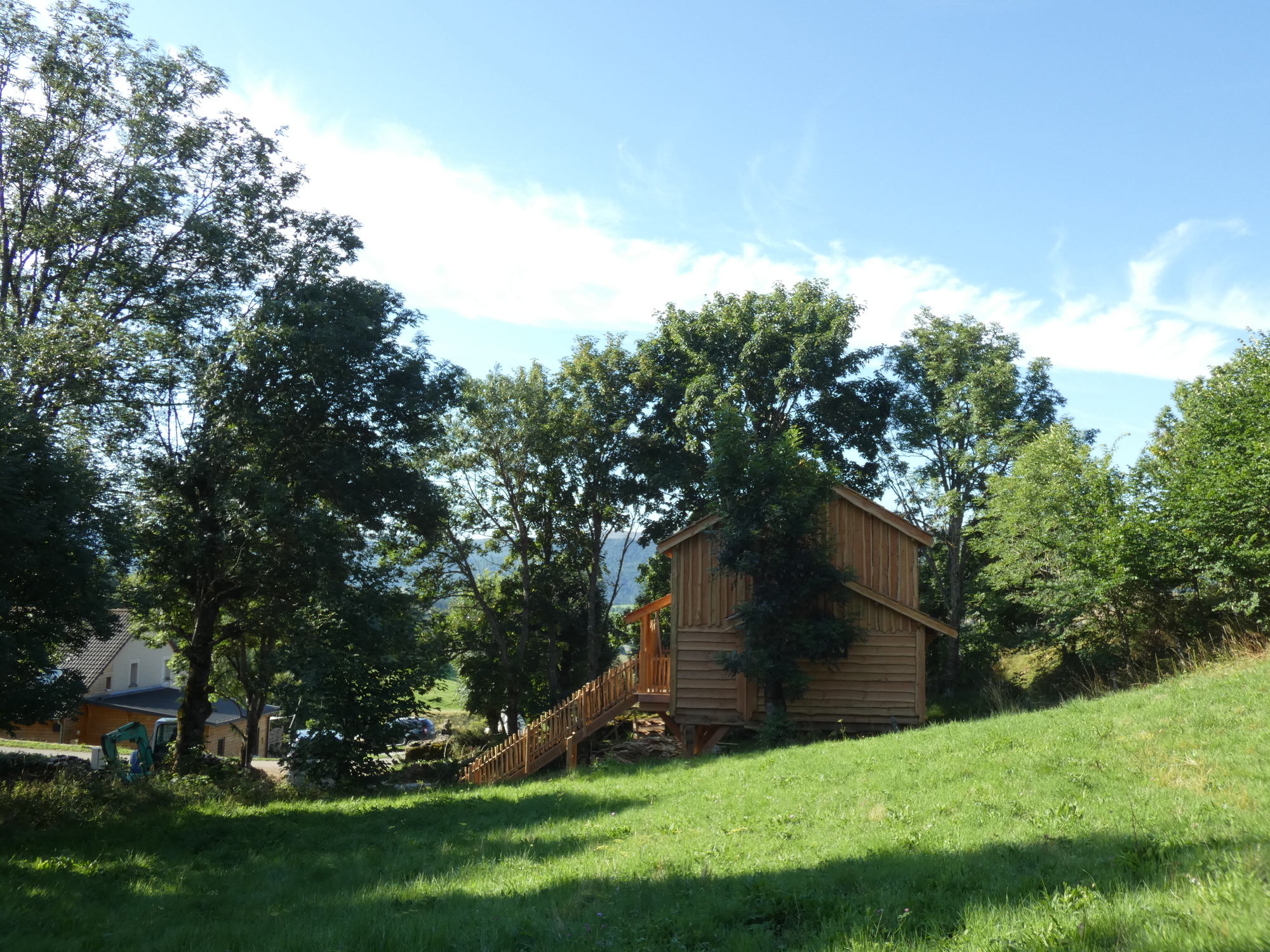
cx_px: 635
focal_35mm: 31
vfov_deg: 45.4
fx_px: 1137
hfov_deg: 58.4
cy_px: 476
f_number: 5.6
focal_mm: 5.5
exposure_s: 1/125
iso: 80
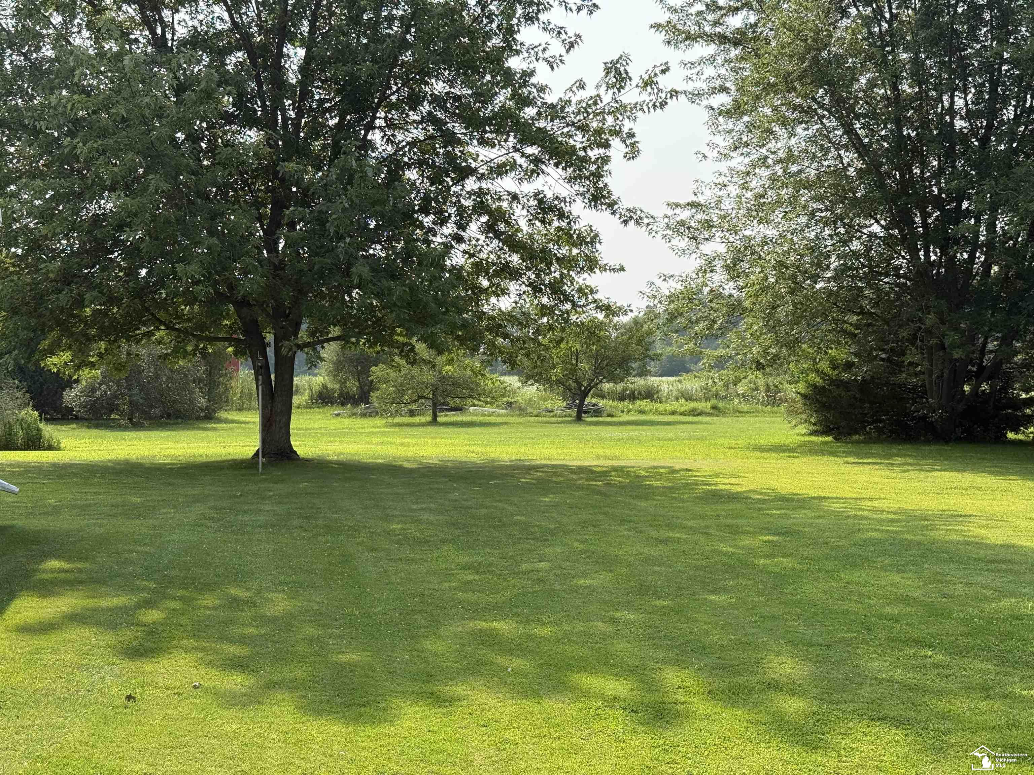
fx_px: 1434
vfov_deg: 30.3
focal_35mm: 48
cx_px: 517
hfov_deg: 39.7
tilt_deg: -0.2
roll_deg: +0.5
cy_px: 388
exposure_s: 1/2865
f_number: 1.78
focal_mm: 6.76
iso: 80
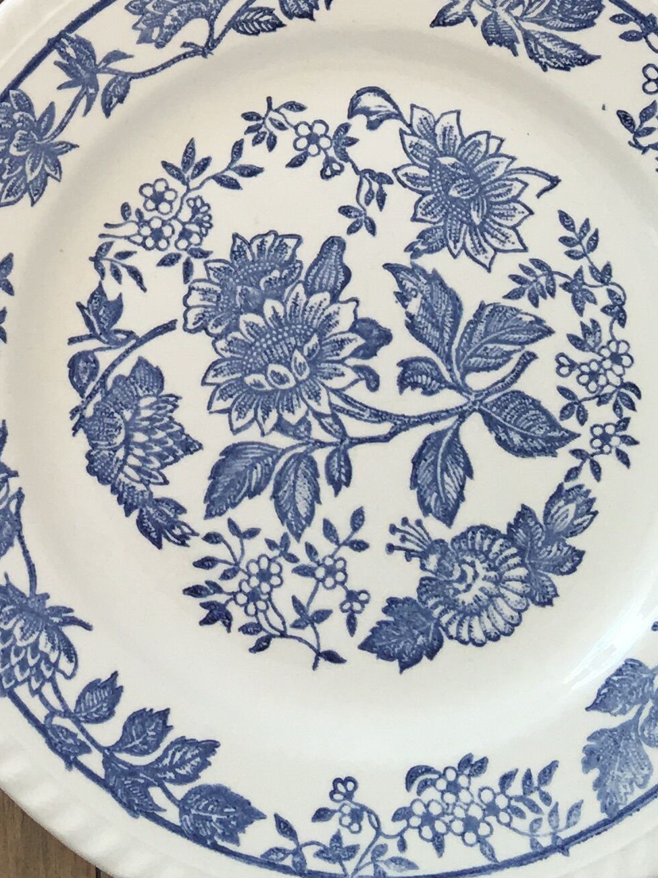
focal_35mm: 90
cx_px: -23
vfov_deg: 20.5
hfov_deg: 16.0
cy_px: -144
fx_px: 2281
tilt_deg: -84.7
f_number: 2.2
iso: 40
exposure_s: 1/100
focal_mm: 4.15
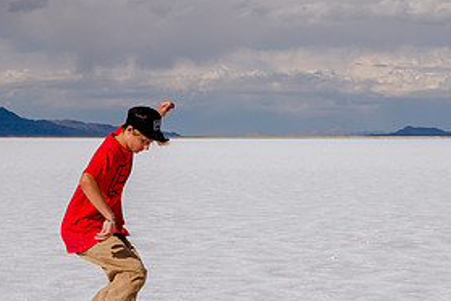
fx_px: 1178
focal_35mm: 94
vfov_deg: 14.5
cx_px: 246
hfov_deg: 21.7
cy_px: 203
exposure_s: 1/1250
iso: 250
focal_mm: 40
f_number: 10
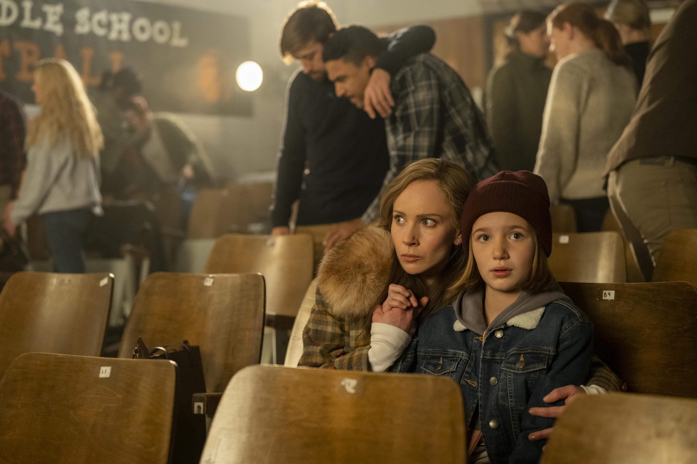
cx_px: 348
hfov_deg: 39.6
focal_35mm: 50
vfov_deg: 27.0
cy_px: 232
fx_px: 968
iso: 3200
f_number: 2.5
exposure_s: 1/400
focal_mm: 50
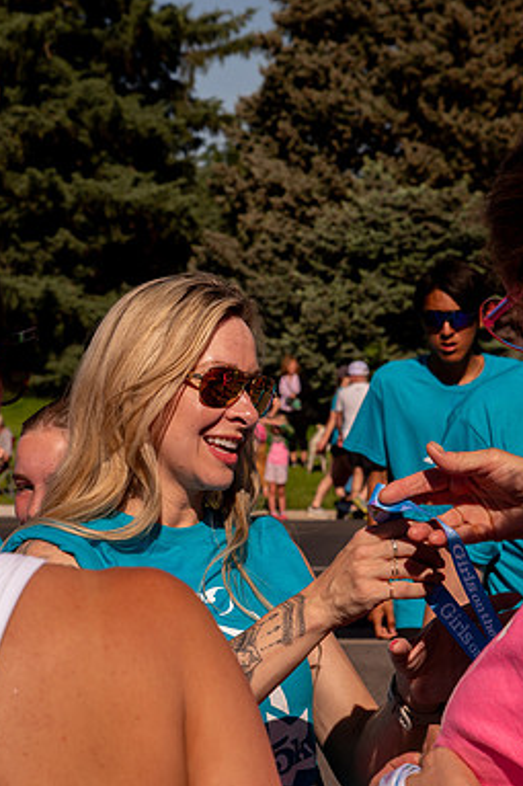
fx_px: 2574
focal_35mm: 118
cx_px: 142
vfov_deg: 17.4
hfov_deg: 11.6
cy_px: 394
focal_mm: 78
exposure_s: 1/1600
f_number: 11
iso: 800
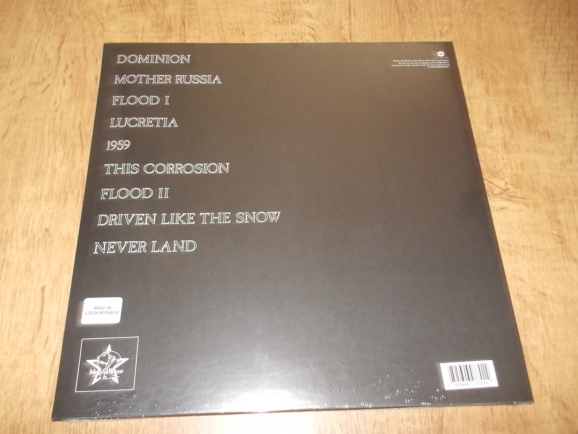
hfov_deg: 61.7
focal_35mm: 29
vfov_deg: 48.2
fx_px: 484
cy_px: 217
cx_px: 289
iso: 250
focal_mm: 4.1
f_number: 3.3
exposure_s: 1/30
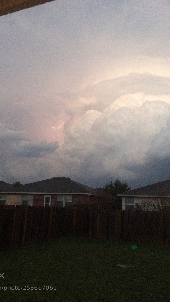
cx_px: 71
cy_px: 150
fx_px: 256
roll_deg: -1.1
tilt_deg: +9.8
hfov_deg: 36.6
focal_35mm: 32
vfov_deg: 61.0
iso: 500
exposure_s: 1/15
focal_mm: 4.15
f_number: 2.2
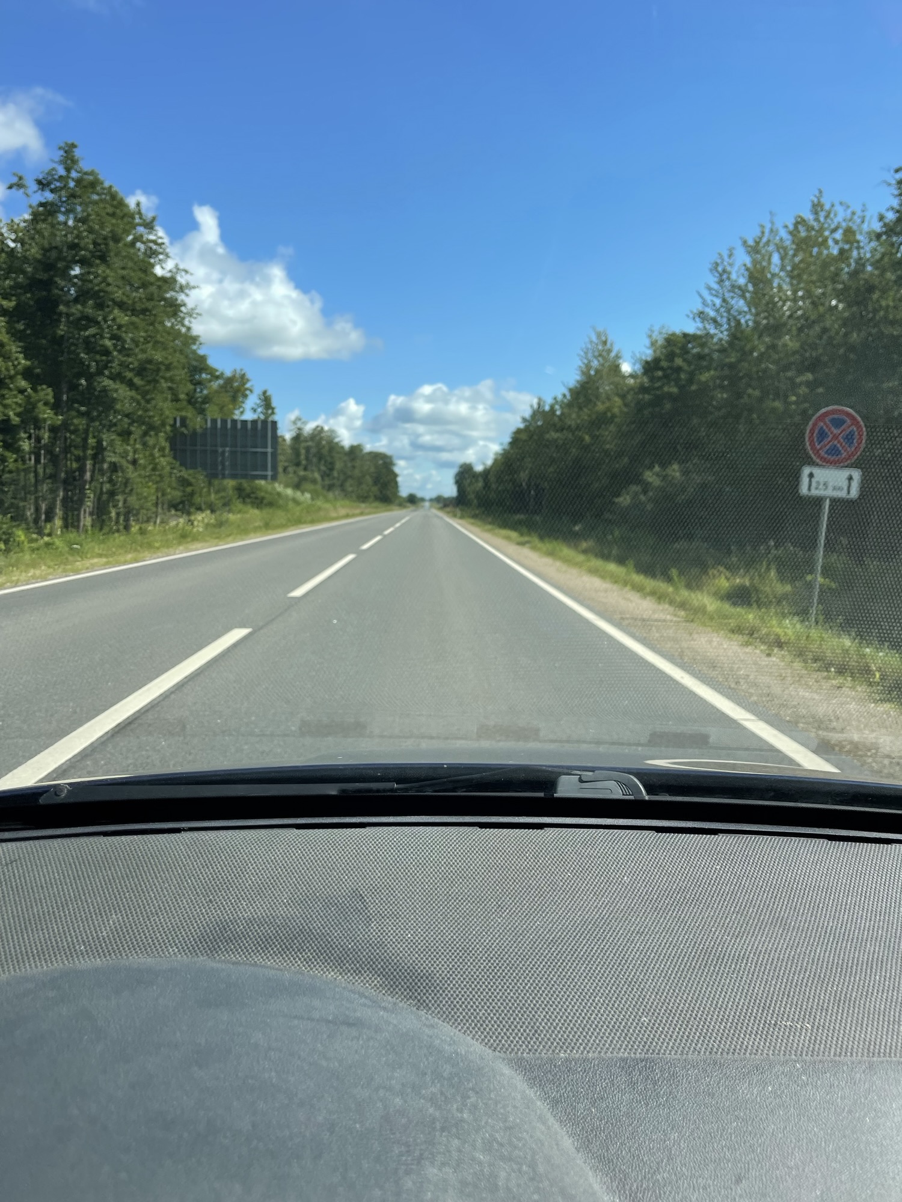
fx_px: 869
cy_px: 601
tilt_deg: -8.7
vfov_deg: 69.4
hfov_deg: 54.9
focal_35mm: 25
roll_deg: -1.7
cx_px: 451
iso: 32
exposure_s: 1/2288
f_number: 1.6
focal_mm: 5.1
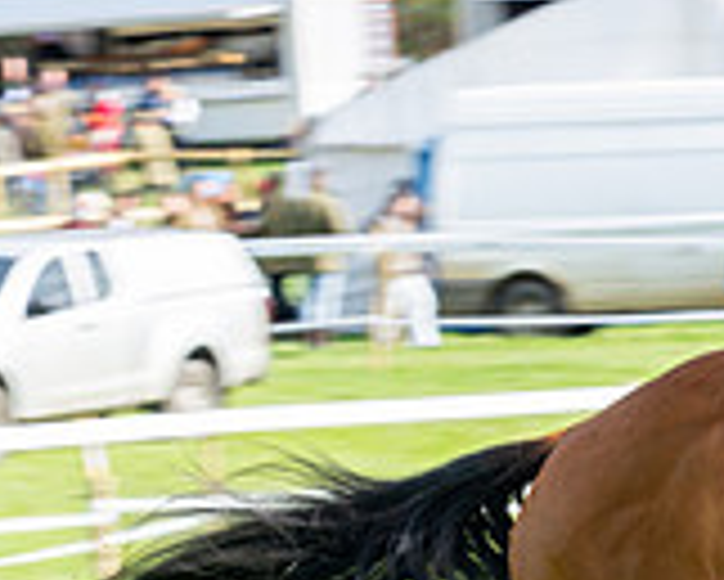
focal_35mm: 512
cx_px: 1173
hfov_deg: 3.8
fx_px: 10978
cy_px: 608
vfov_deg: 3.0
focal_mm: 130
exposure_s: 1/160
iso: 200
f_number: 11
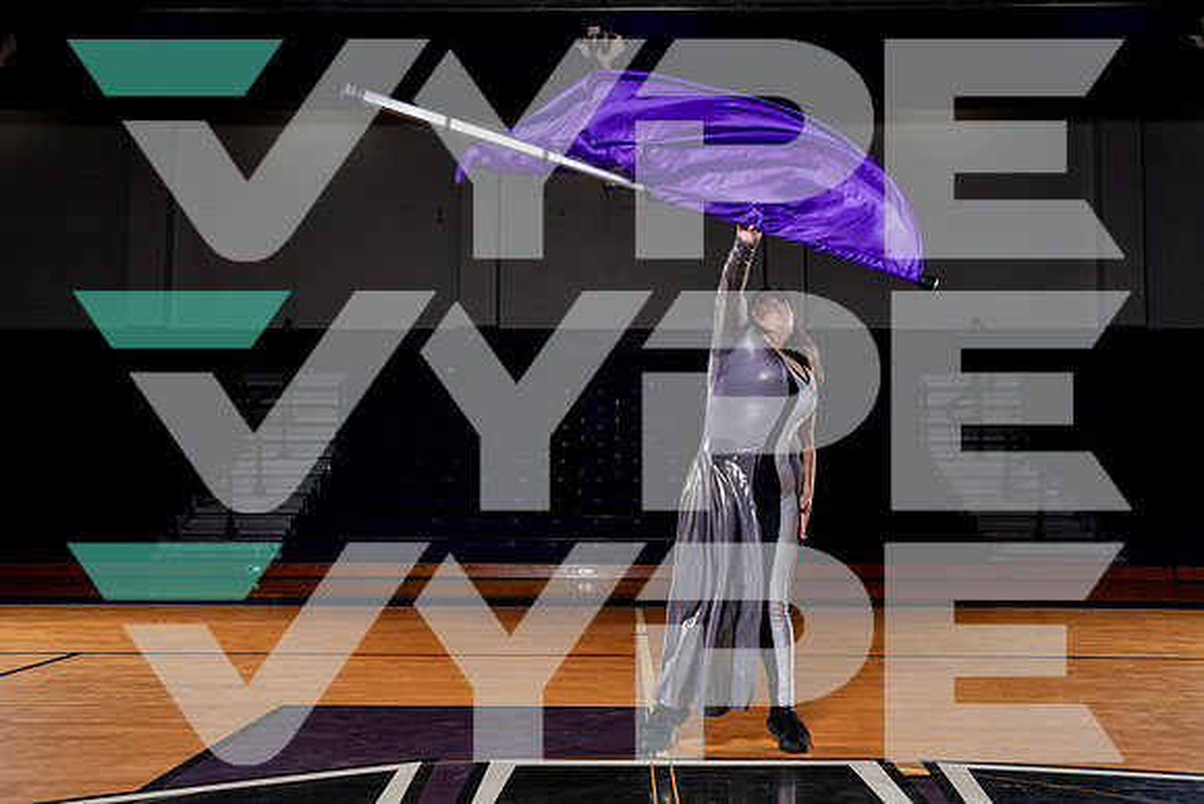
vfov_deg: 36.0
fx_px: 1238
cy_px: 402
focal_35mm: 37
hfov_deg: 51.9
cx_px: 602
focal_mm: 36
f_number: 9
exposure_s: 1/250
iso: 100
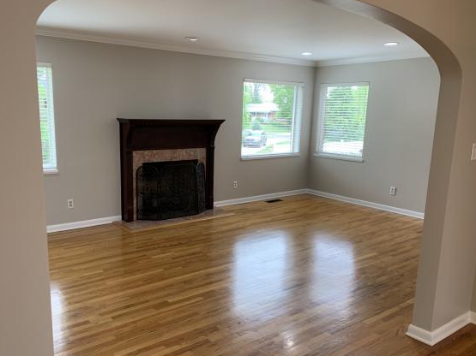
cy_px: 193
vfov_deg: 46.7
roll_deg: -1.6
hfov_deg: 59.8
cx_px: 211
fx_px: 412
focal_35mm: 30
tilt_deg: -9.9
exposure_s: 1/60
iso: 50
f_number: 1.8
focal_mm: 4.25
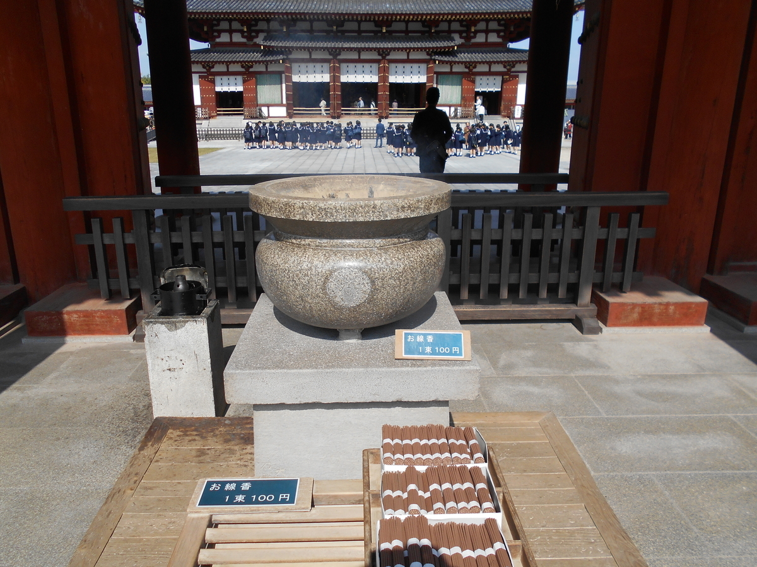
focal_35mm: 26
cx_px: 378
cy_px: 284
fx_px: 569
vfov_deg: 53.1
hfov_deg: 67.3
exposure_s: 1/1000
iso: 80
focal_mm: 4.6
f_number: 3.2
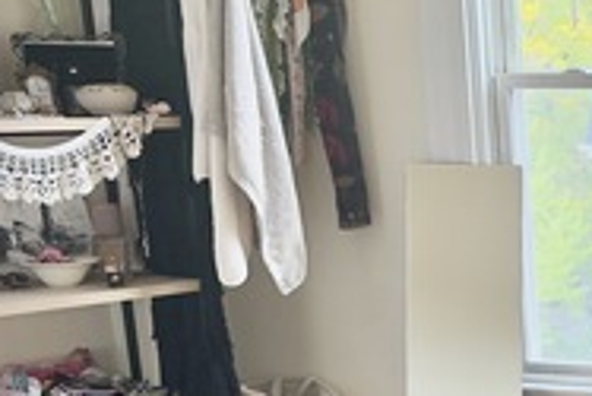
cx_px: 780
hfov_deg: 20.7
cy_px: 611
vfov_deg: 14.3
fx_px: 1465
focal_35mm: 89
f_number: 1.78
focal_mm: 6.76
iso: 64
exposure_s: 1/120
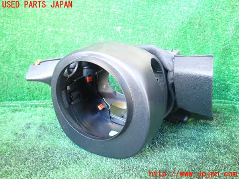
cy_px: 90
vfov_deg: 46.8
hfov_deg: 60.0
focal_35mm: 30
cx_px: 120
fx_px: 207
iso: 800
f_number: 2.3
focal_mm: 5.4
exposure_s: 1/30
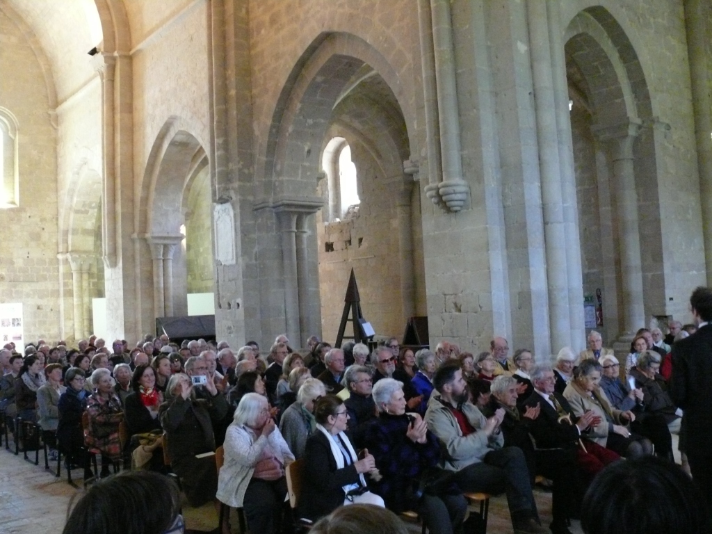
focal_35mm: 35
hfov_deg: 52.6
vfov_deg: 40.7
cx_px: 356
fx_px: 720
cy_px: 267
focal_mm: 7.4
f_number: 2.8
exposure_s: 1/30
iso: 800
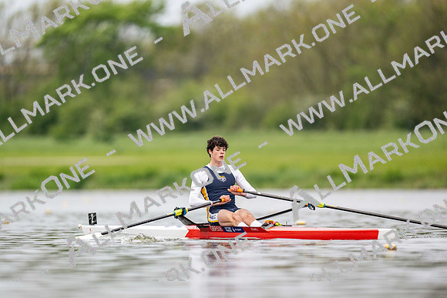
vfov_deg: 2.3
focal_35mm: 600
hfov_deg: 3.4
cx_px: 224
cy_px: 149
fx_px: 7451
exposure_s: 1/2500
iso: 1000
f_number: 4
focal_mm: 600
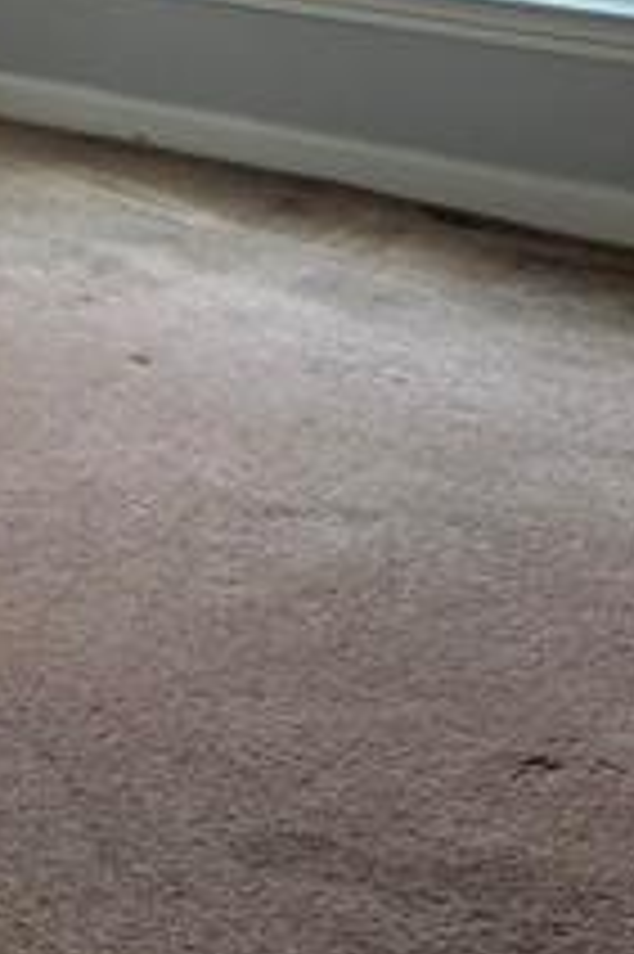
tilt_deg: -6.9
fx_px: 2593
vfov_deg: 19.0
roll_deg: +2.6
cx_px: -274
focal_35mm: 98
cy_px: -342
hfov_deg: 13.3
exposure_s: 1/120
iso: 80
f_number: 1.5
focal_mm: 5.7
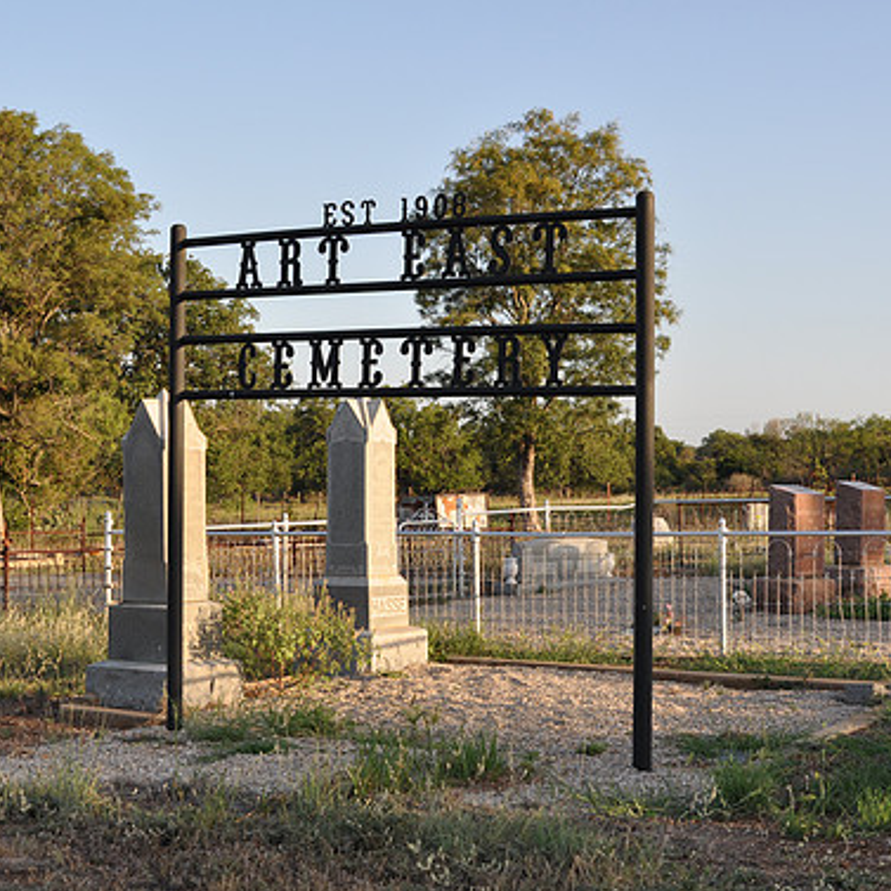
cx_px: 449
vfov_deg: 28.3
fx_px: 1766
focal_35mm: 61
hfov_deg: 28.3
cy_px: 448
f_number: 7.1
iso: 200
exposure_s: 1/200
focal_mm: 31
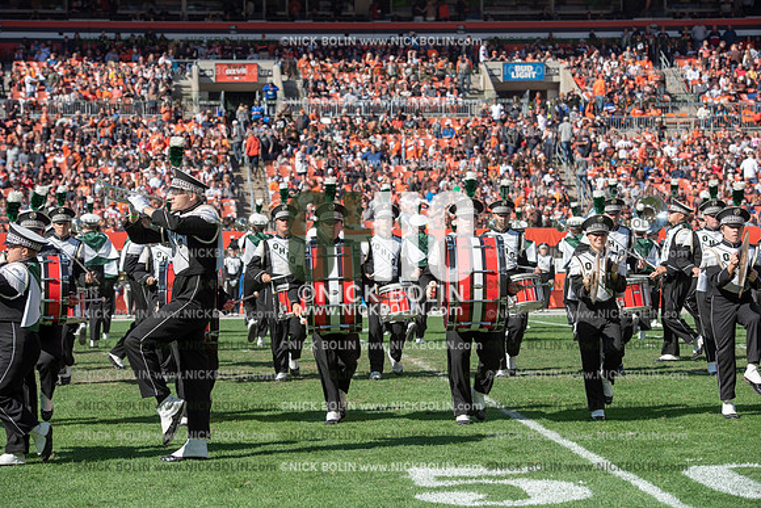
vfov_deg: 13.7
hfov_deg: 20.4
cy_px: 254
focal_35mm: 100
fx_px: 2114
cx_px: 380
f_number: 5
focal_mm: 100
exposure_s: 1/2000
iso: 400
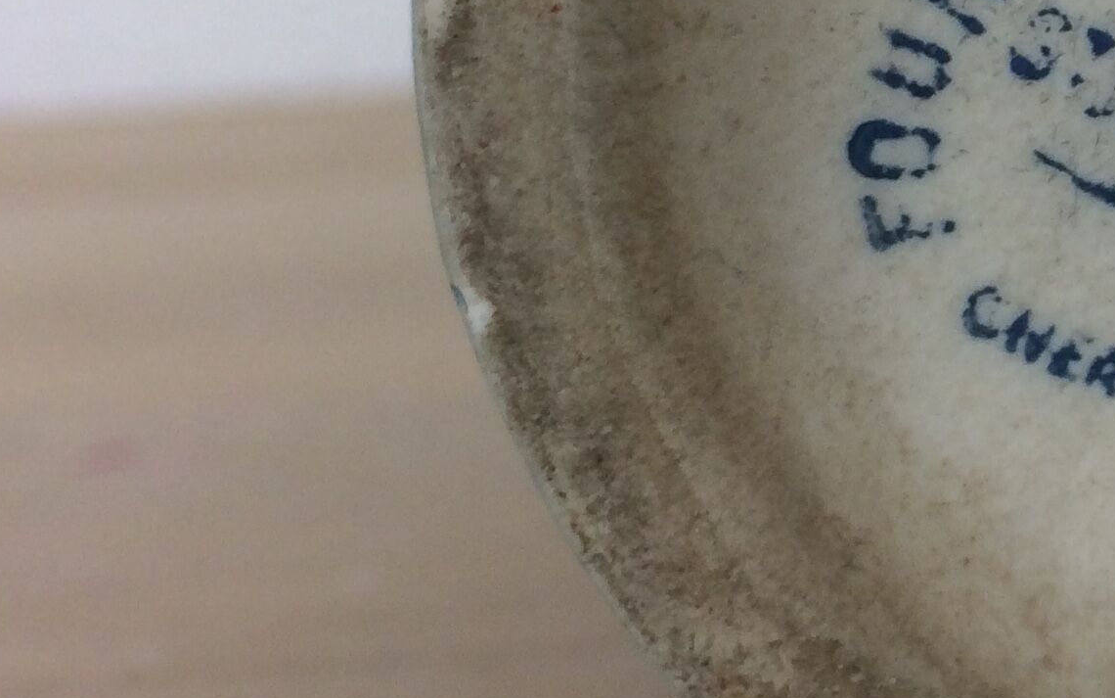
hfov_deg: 22.1
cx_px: 1270
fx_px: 2675
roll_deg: +2.5
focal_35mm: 88
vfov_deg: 14.7
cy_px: 29
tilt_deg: -3.0
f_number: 2.2
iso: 50
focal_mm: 4.15
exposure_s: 1/100
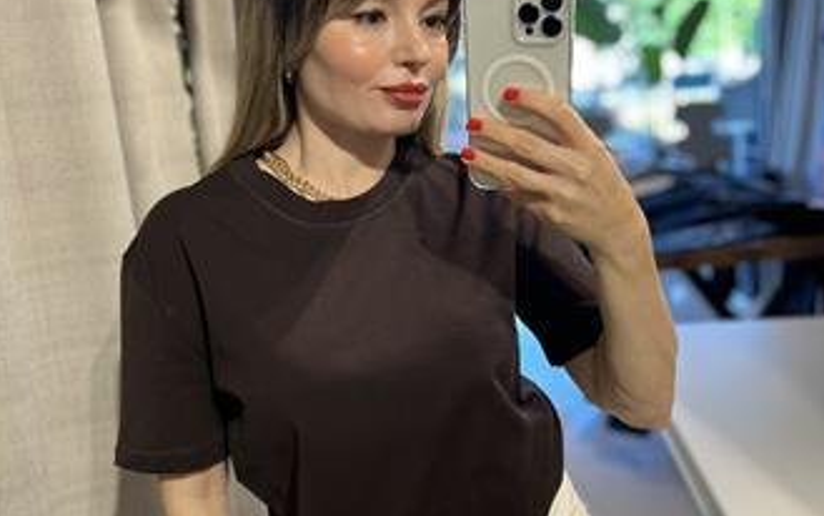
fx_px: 876
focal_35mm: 39
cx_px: 428
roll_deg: +3.9
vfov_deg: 32.8
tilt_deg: -15.9
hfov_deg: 50.4
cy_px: 263
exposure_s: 1/100
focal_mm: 5.7
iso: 40
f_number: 1.5
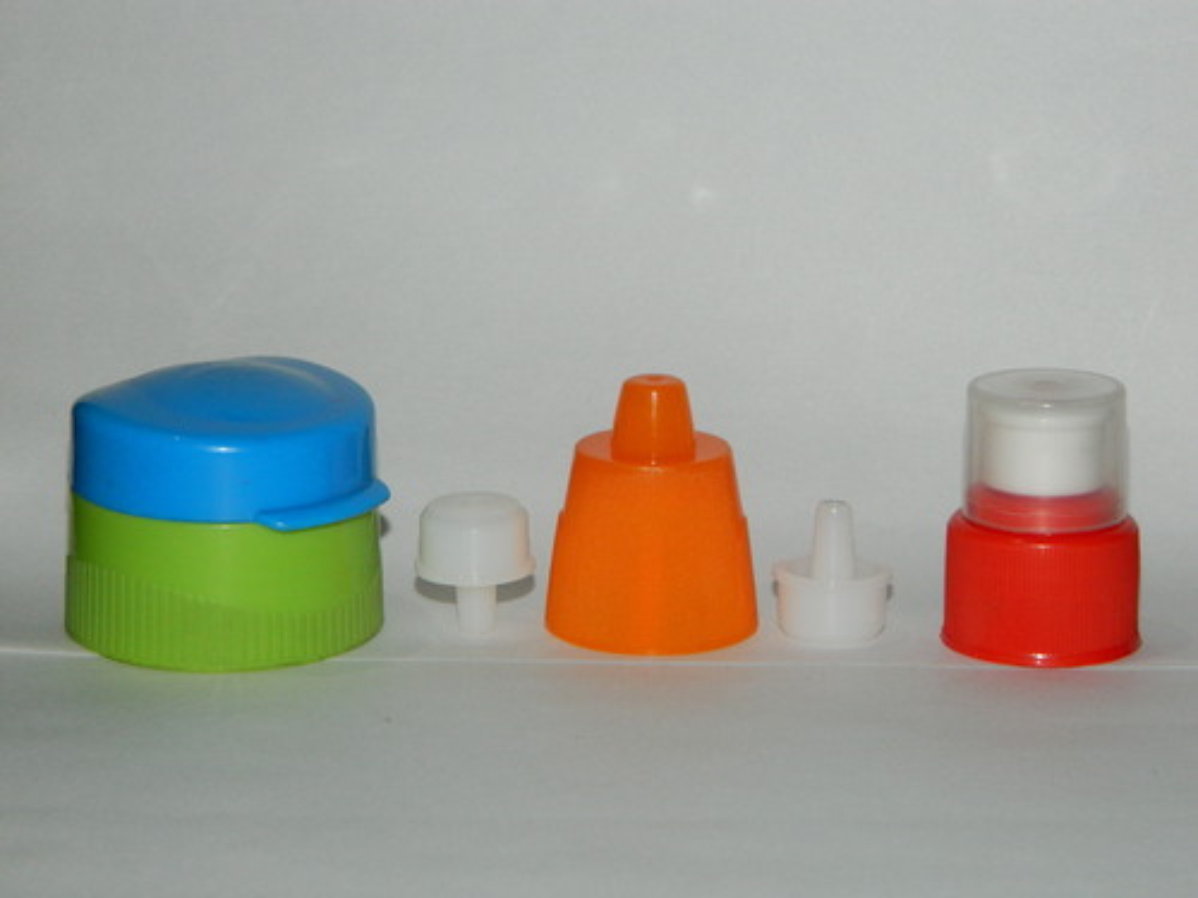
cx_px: 599
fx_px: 3565
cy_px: 449
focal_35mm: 103
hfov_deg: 19.1
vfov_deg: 14.4
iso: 200
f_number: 4.5
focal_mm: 18.6
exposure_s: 1/60
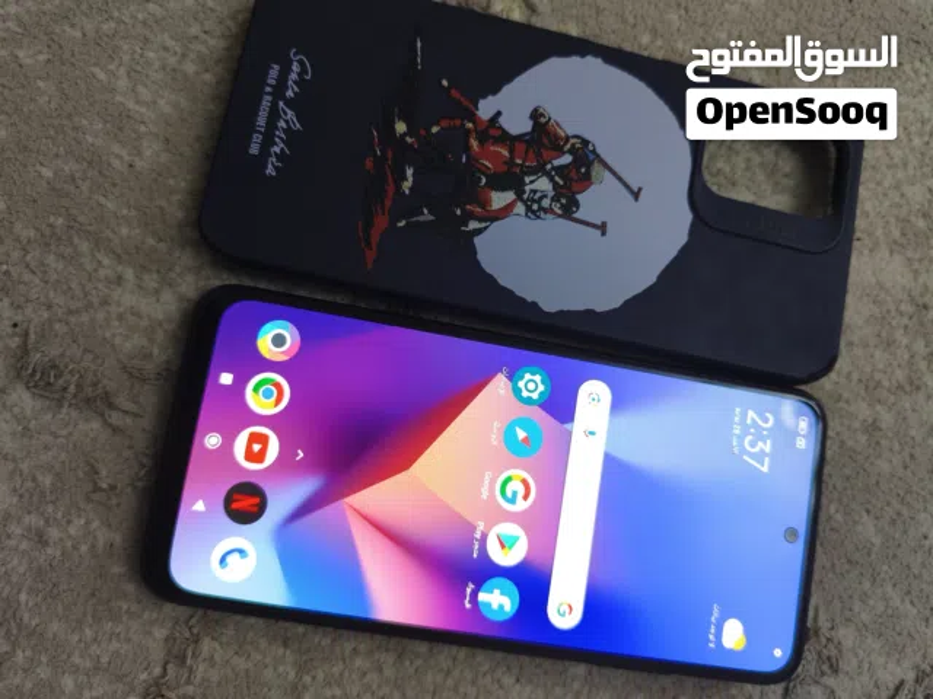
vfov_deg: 53.1
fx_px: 701
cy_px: 350
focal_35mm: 26
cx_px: 466
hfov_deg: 67.3
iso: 80
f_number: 1.5
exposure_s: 1/50
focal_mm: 4.95
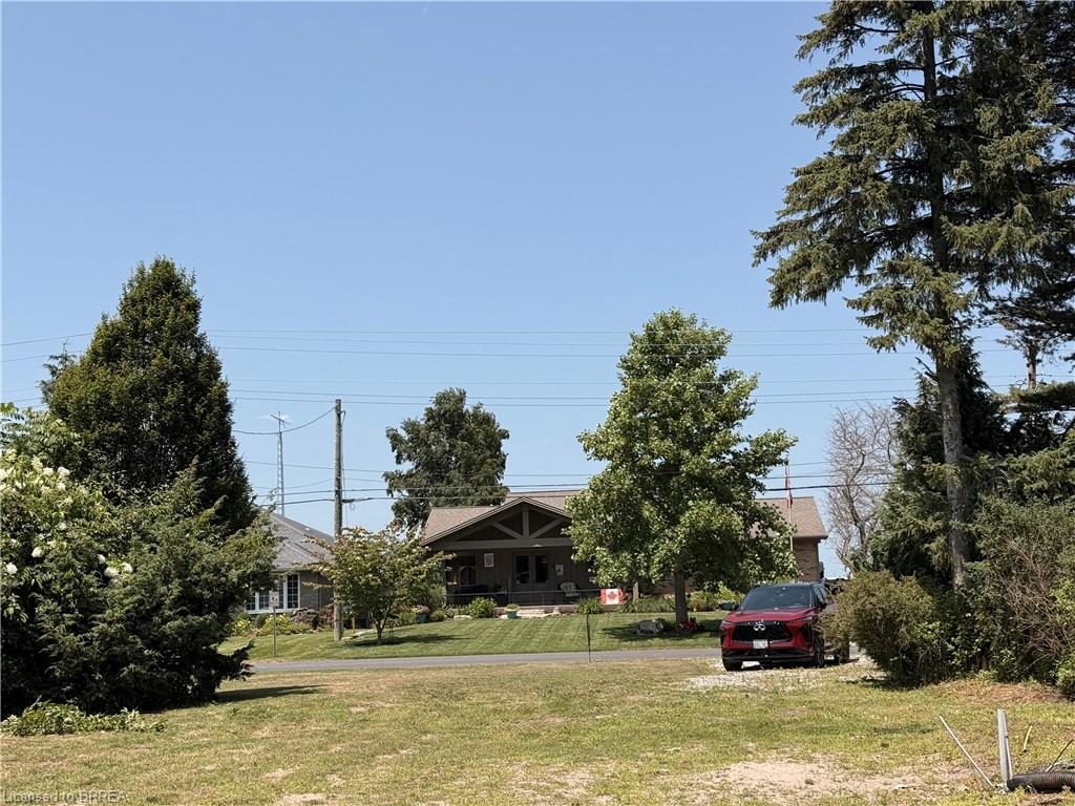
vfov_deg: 30.3
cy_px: 403
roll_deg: +1.2
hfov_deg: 39.7
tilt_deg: +7.0
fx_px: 1491
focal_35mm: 48
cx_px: 538
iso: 64
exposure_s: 1/4587
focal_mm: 6.76
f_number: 1.78
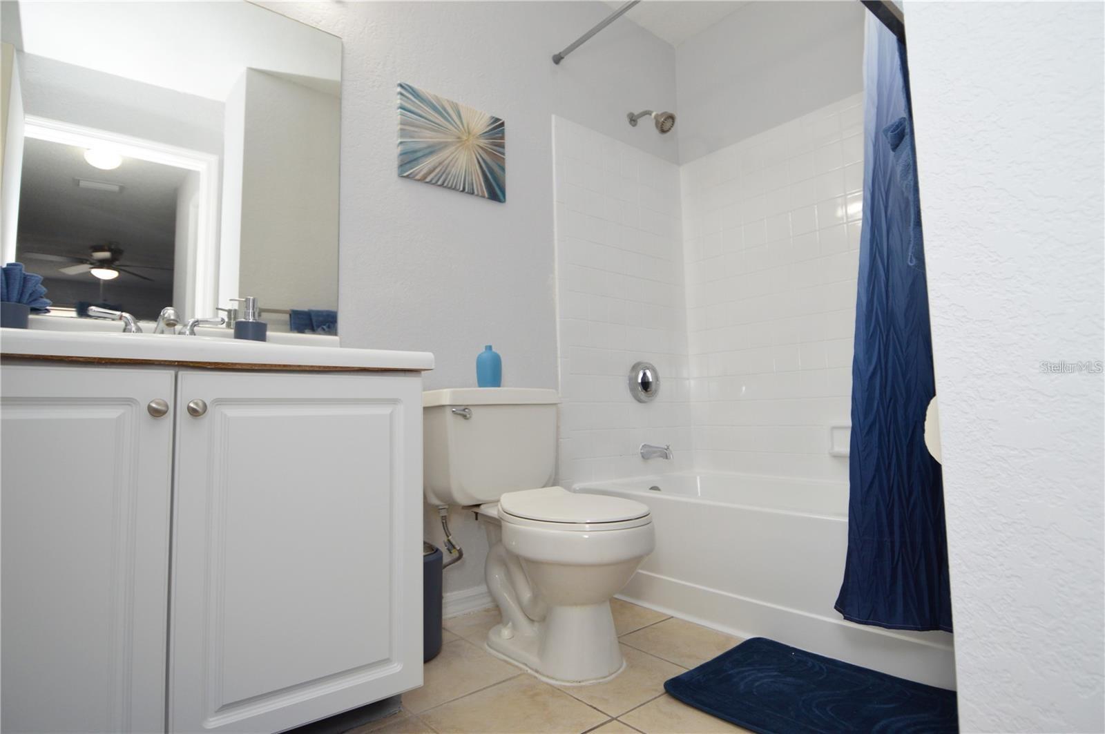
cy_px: 367
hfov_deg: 90.1
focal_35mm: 18
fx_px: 552
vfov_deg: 67.3
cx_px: 552
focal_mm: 12
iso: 400
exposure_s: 1/60
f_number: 4
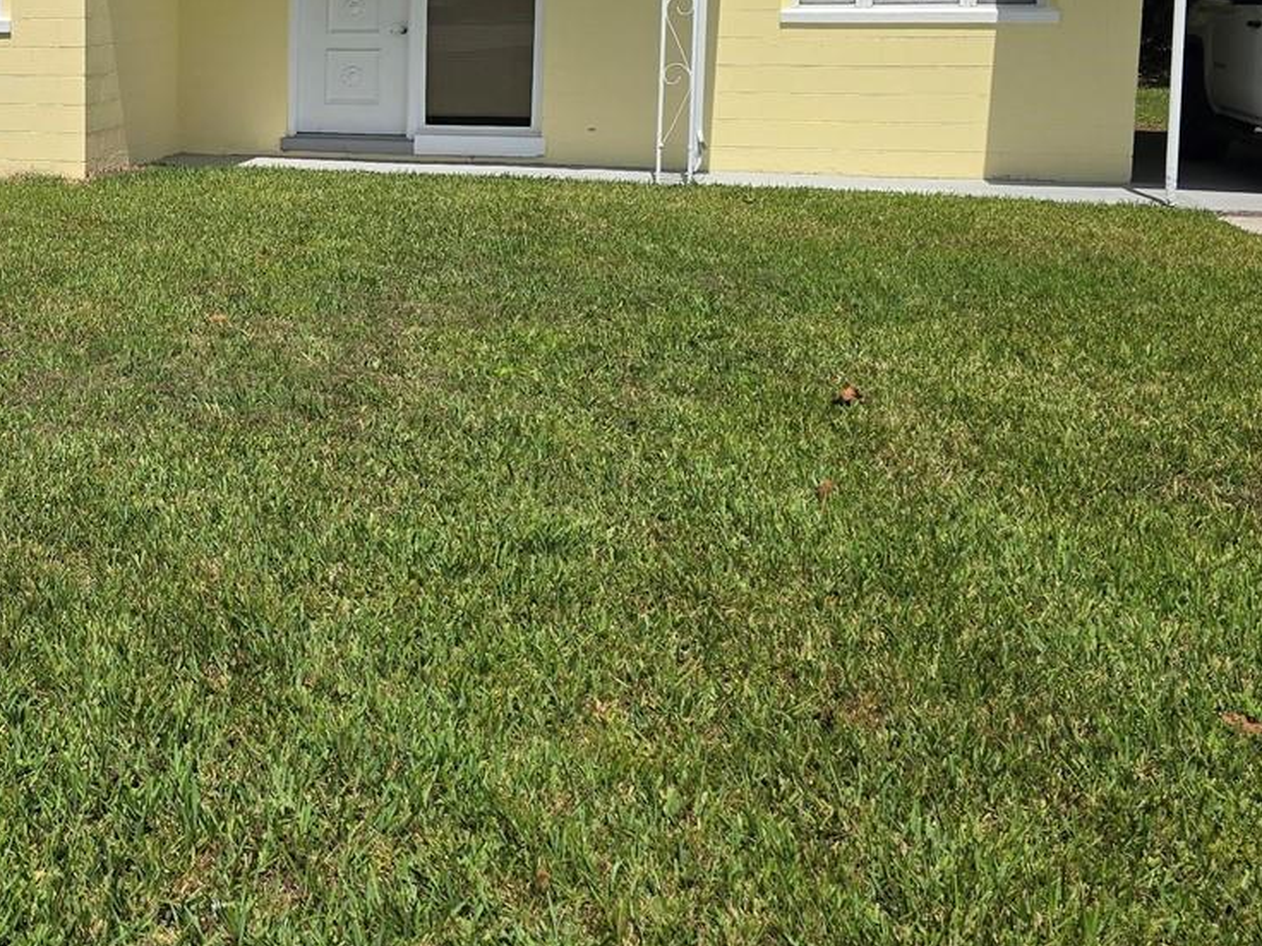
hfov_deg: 35.6
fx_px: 1823
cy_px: 226
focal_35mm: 50
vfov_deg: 28.6
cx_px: 91
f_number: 1.7
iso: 12
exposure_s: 1/1422
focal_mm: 6.3
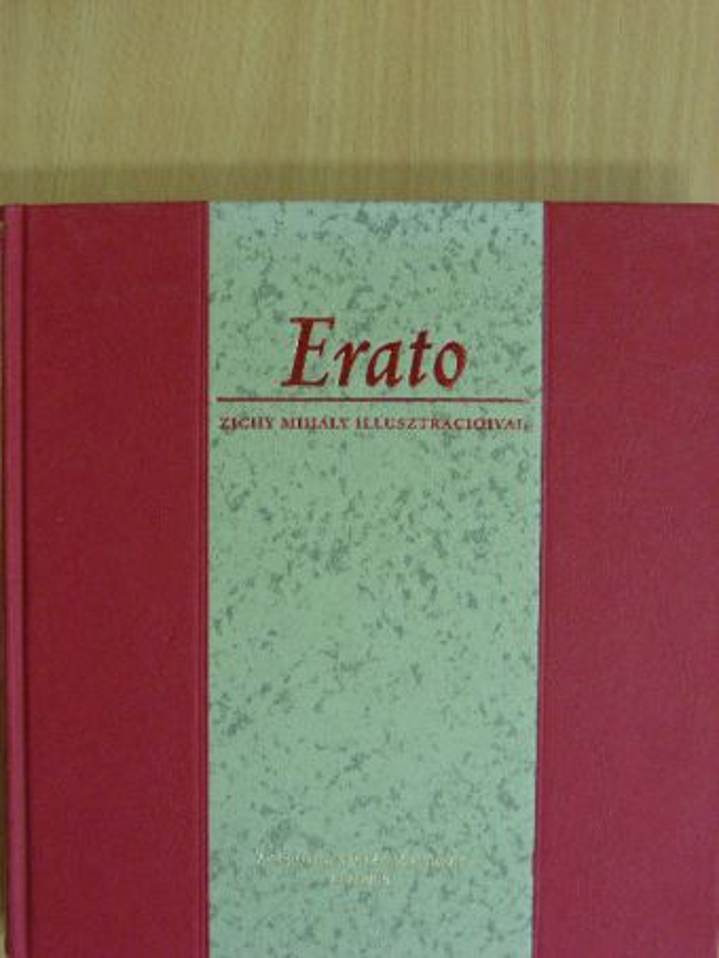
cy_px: 479
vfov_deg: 36.2
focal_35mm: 53
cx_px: 360
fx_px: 1467
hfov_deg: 27.5
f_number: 3.5
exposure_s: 1/13.1
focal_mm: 8.8
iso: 200
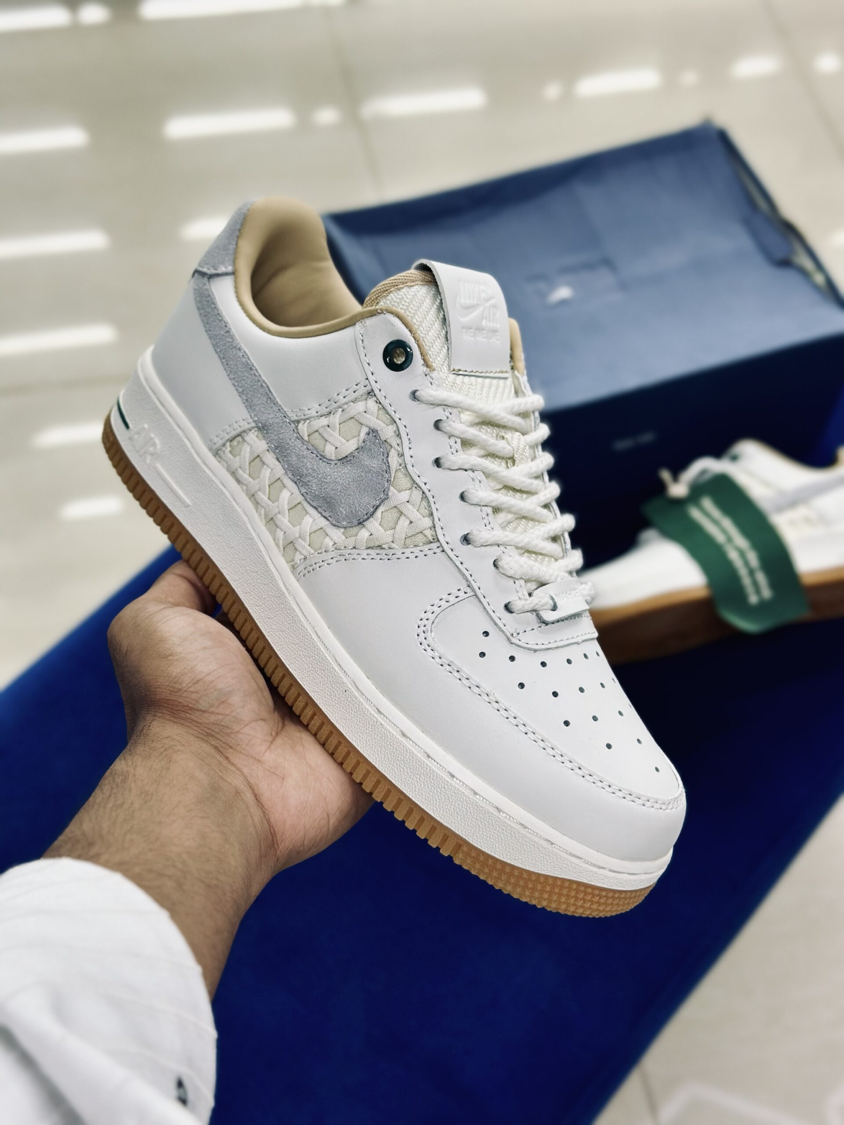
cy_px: 562
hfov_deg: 30.3
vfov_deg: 39.7
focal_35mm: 48
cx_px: 422
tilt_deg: -55.8
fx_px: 1560
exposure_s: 1/129
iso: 64
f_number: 1.78
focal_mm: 6.86
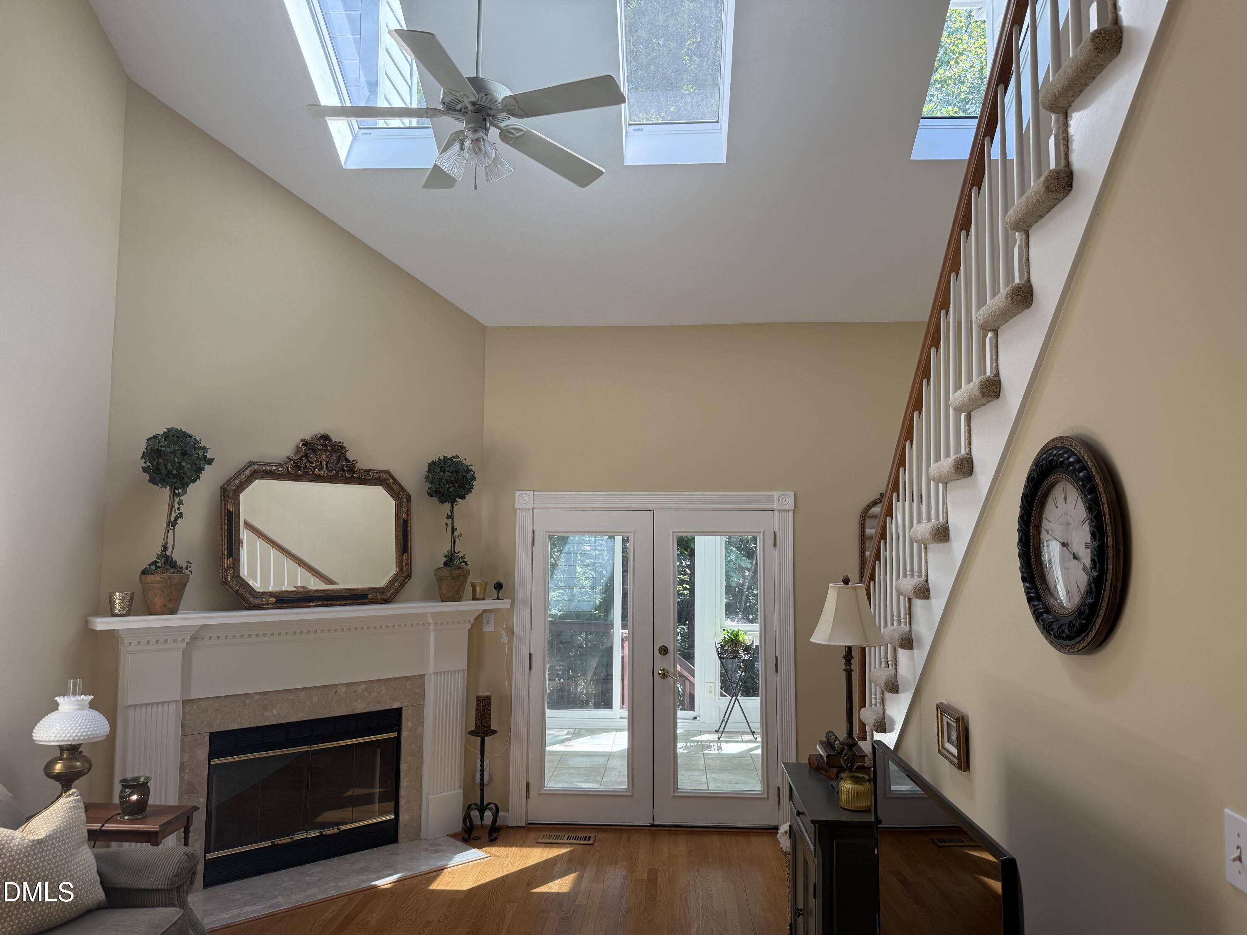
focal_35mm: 24
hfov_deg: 71.6
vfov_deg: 56.8
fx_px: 865
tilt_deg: +4.6
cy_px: 468
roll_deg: -0.9
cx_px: 624
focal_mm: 6.76
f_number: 1.78
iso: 100
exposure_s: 1/240
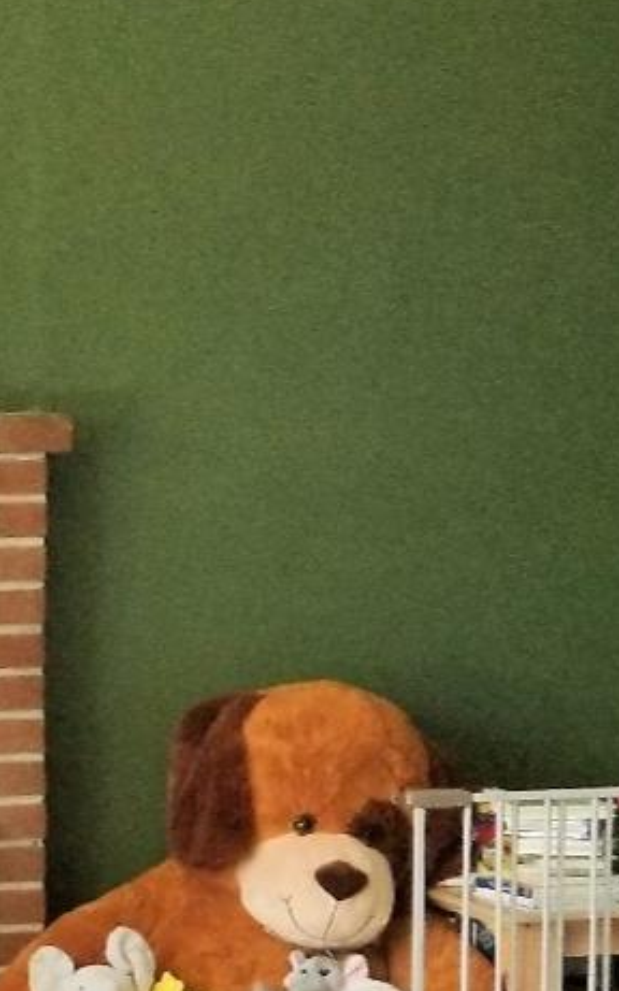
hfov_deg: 7.5
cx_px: -282
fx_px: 4644
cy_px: 890
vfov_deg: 12.1
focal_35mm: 172
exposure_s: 1/30
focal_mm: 6
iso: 320
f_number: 2.4
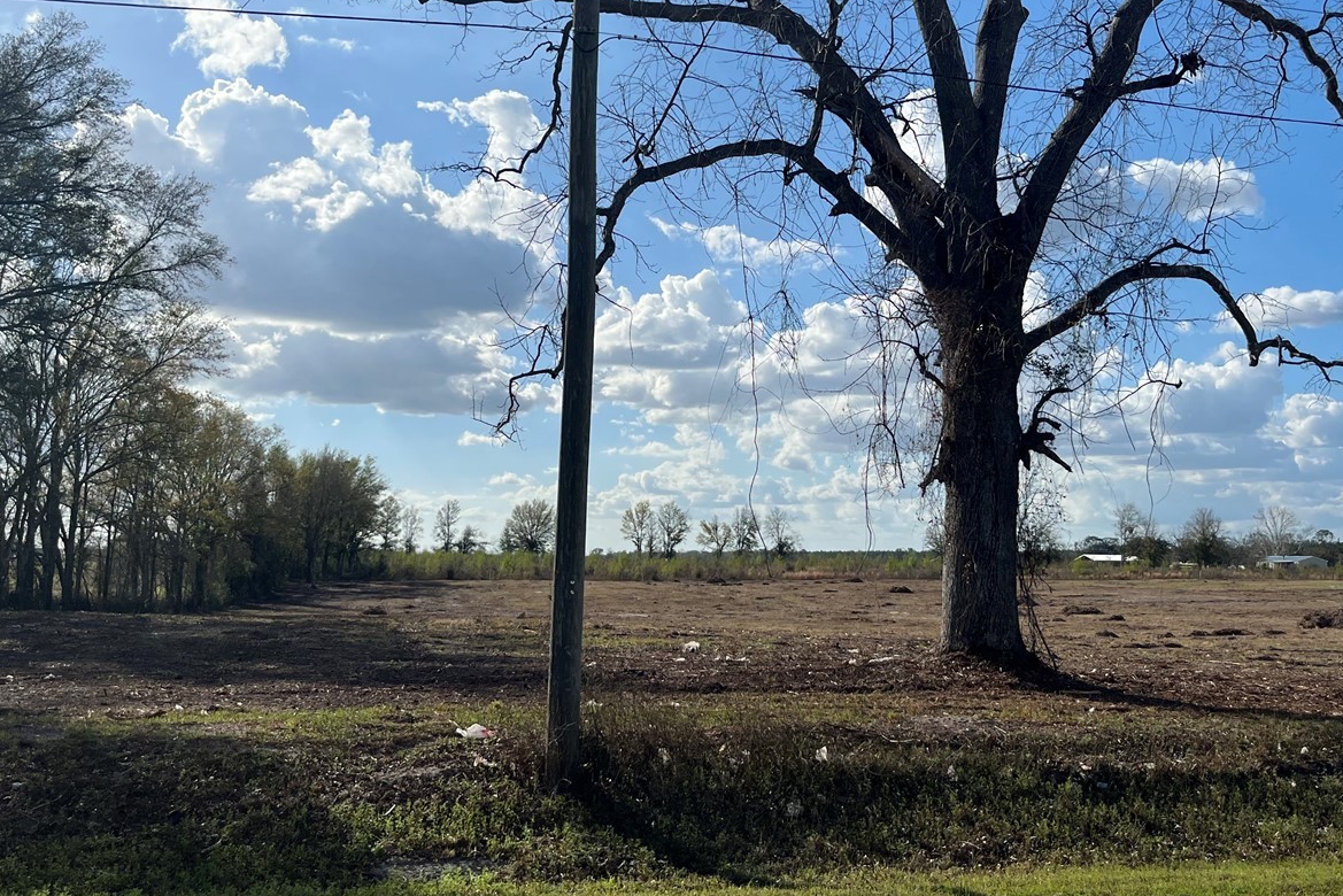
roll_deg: -0.8
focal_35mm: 37
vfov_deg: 35.8
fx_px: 1381
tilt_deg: +8.3
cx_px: 689
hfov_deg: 51.9
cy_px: 363
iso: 50
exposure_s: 1/6897
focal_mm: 5.1
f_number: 1.6
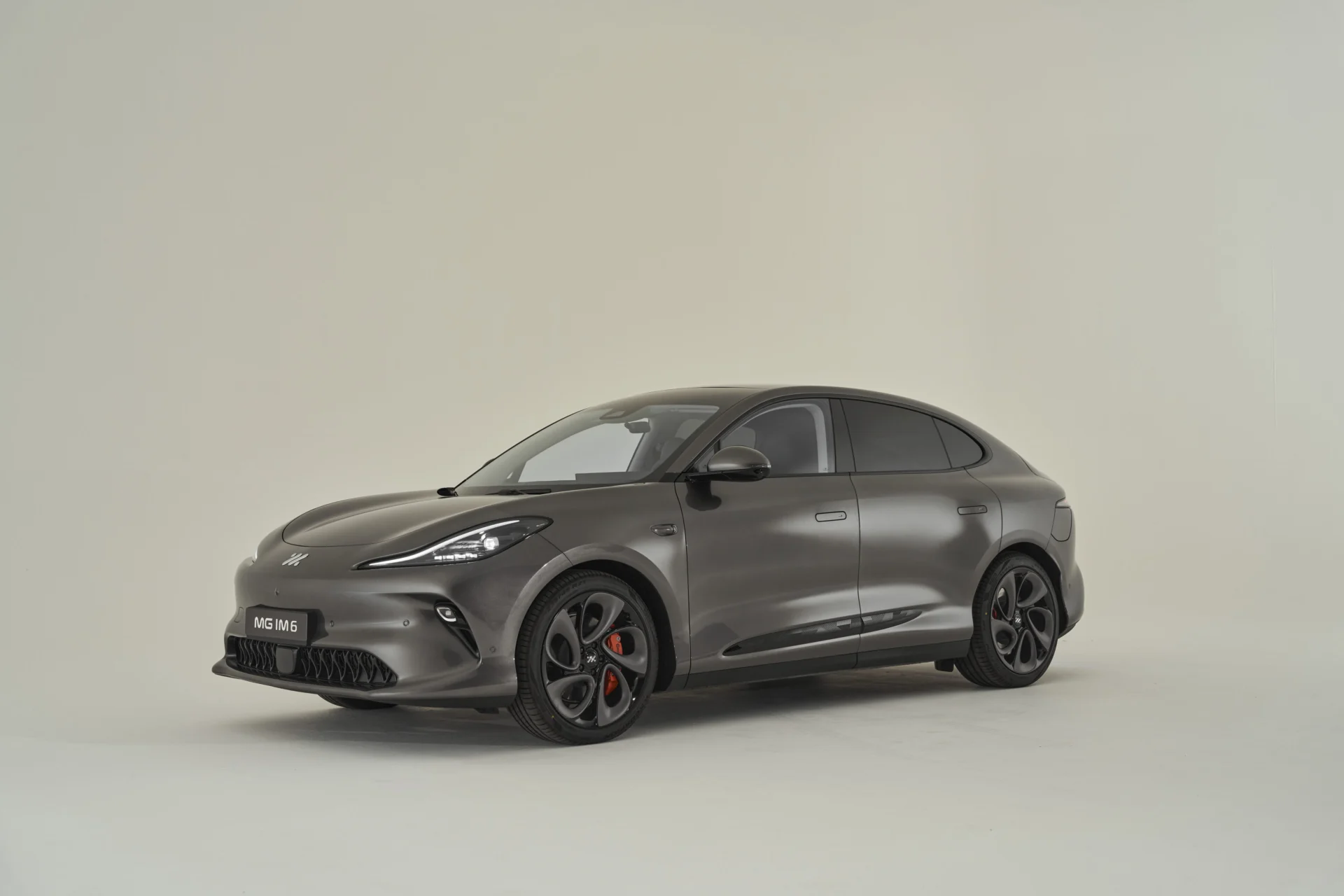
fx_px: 1568
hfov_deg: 46.4
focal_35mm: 42
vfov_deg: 31.9
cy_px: 448
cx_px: 672
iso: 640
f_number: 5.6
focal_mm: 42
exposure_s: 1/50
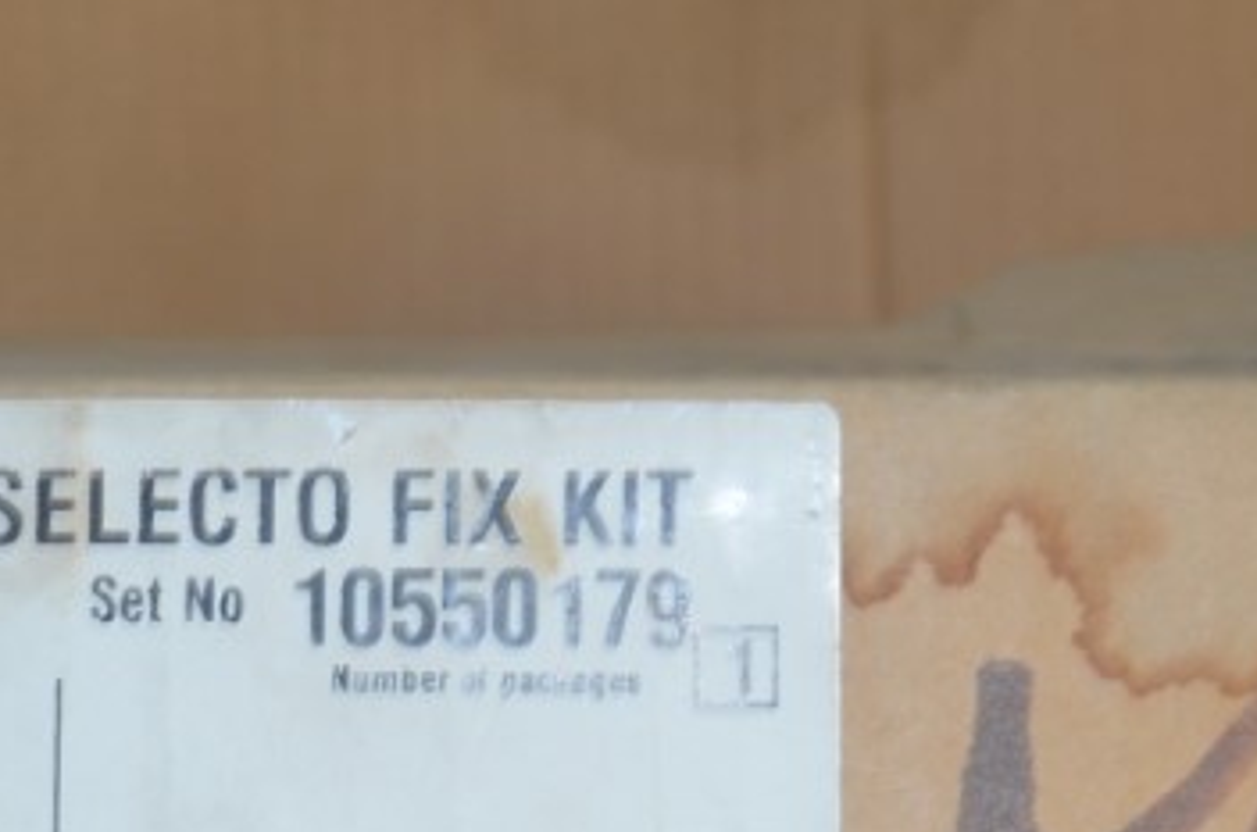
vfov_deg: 14.8
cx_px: 800
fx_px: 3101
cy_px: 964
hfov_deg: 22.9
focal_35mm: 89
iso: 400
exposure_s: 1/60
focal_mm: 18
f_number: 3.5
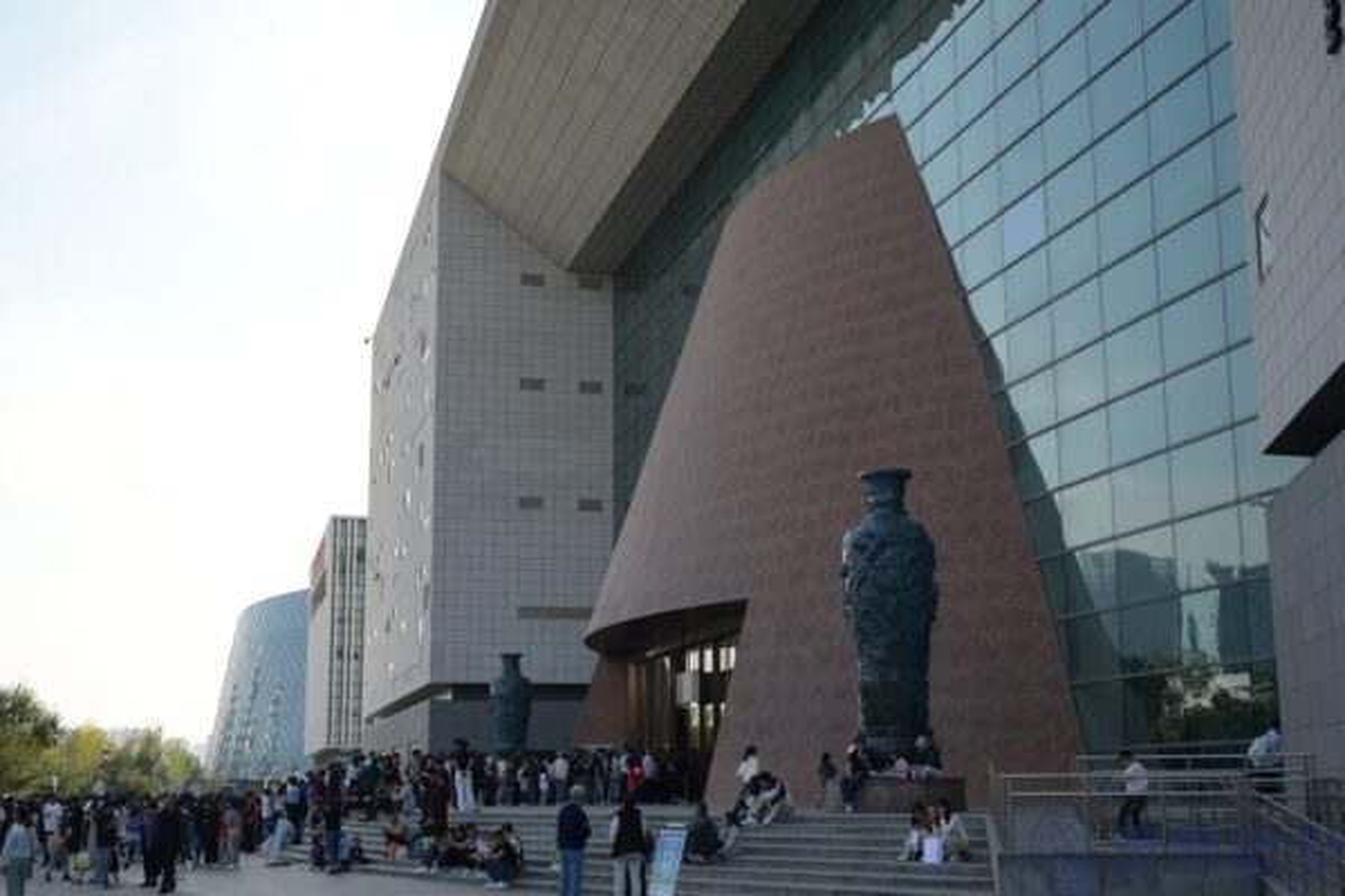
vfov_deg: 30.5
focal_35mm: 44
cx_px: 672
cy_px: 448
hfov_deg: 44.5
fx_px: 1644
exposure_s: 1/2000
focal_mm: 44
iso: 400
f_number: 4
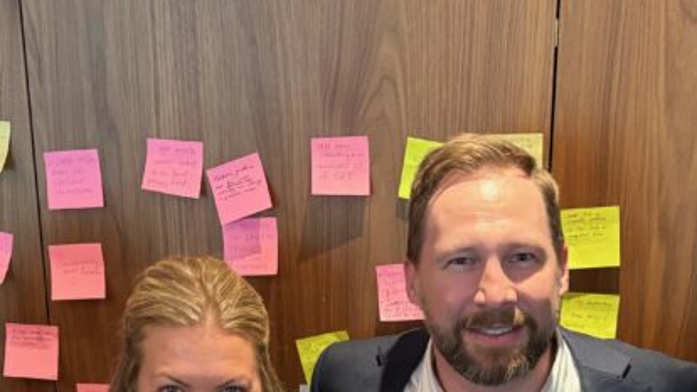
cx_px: 418
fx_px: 1294
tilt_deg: -21.2
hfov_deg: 30.1
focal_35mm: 70
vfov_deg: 16.2
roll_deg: -1.5
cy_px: 530
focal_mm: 5.96
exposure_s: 1/60
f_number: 1.6
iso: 400
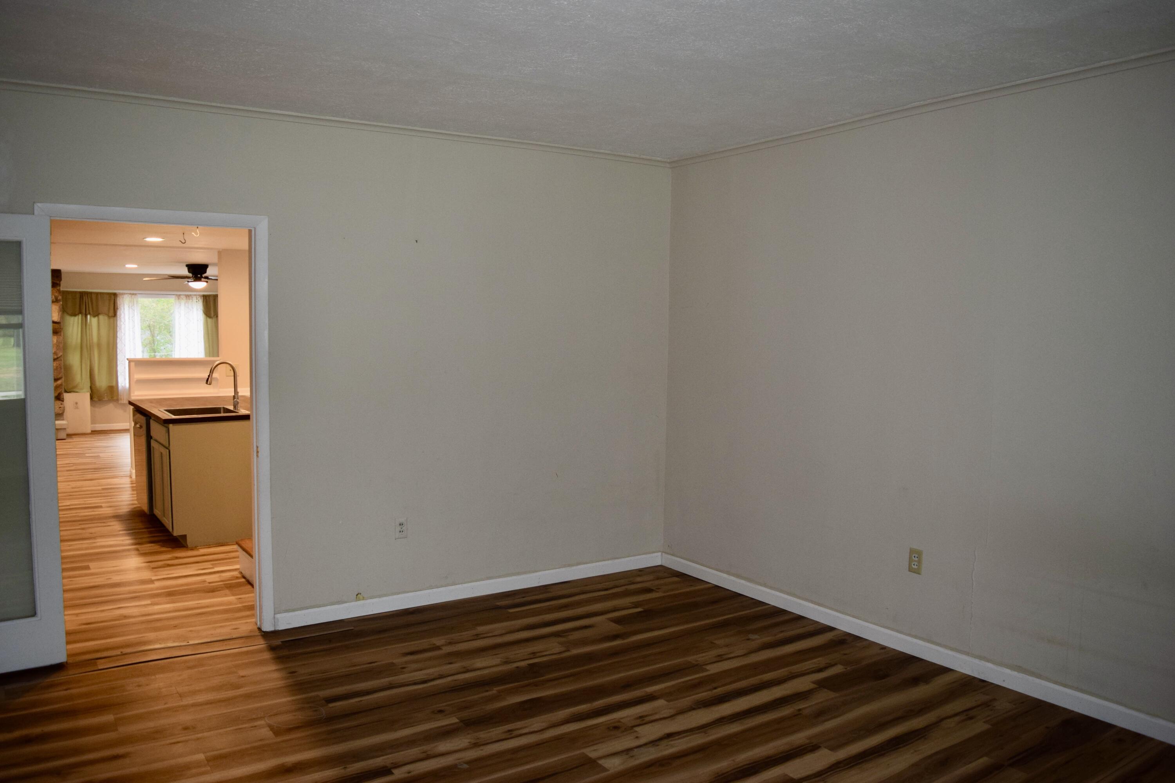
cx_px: 588
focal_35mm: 27
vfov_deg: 47.9
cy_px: 392
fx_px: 881
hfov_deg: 67.4
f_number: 3.5
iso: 800
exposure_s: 1/60
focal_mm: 18
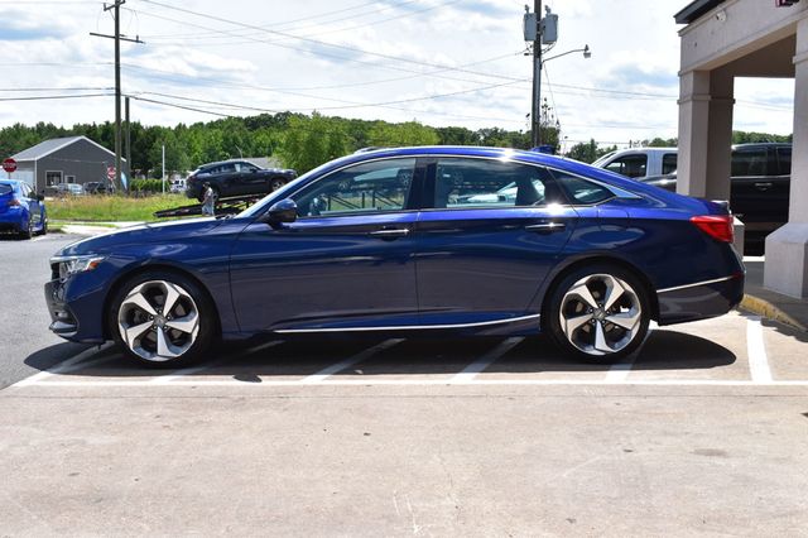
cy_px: 269
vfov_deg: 30.8
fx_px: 976
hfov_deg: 45.0
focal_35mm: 44
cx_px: 404
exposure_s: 1/500
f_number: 11
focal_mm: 29
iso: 400
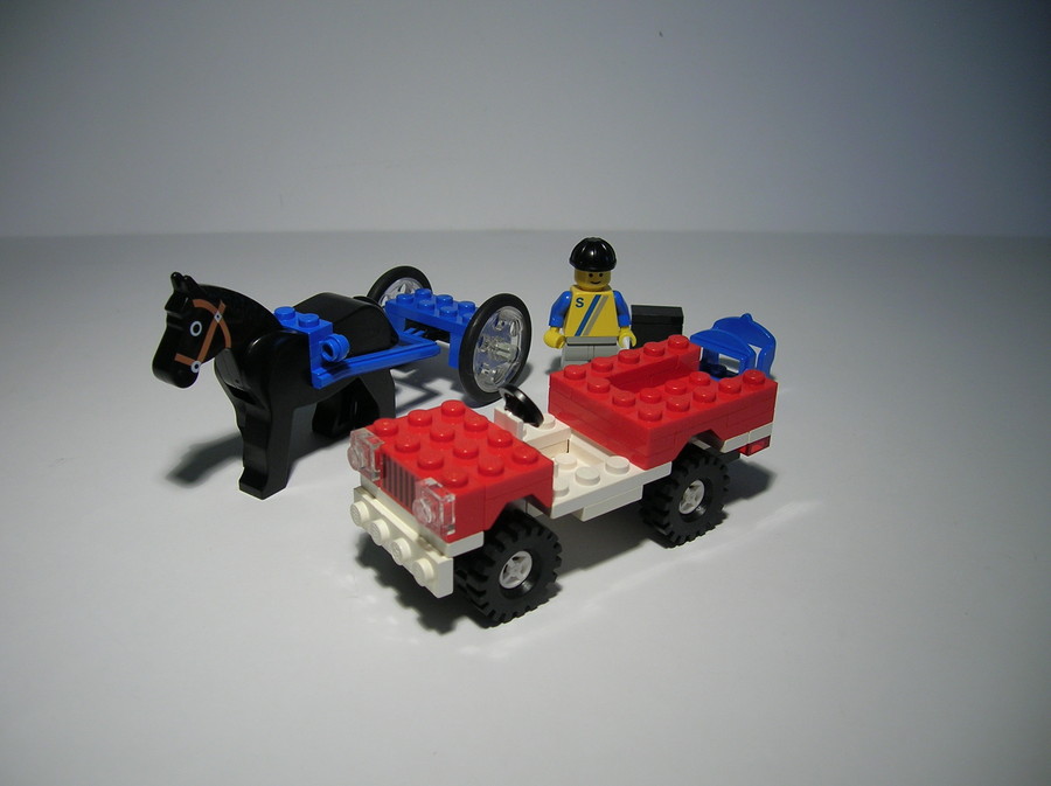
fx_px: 1031
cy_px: 393
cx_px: 526
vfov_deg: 41.7
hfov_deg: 54.0
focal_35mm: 34
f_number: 2.9
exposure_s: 1/48.8
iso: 50
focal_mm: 5.7
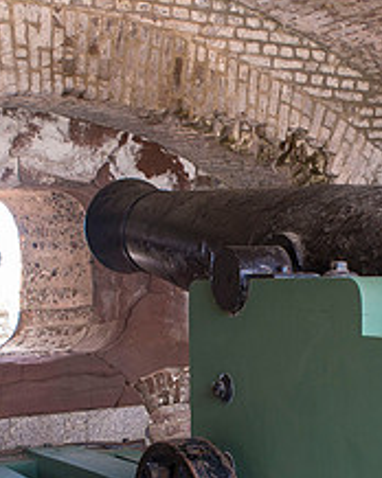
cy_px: 358
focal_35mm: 75
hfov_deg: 20.3
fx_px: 1061
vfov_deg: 25.1
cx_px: 285
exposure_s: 1/40
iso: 800
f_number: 10
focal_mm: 30
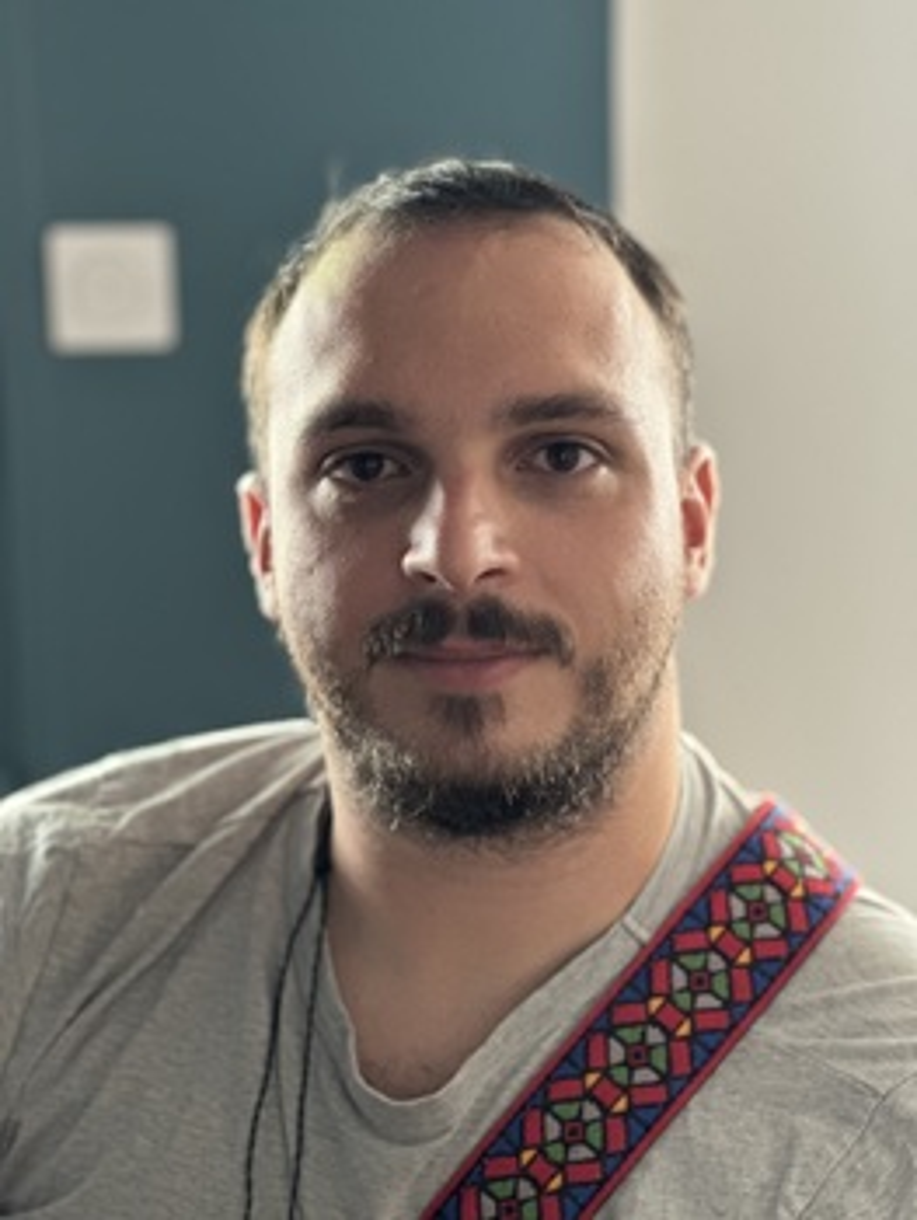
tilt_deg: -9.3
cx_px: 458
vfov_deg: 25.3
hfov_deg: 19.2
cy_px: 610
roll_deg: +1.8
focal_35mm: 77
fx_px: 2716
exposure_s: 1/25
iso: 400
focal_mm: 9
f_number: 2.8
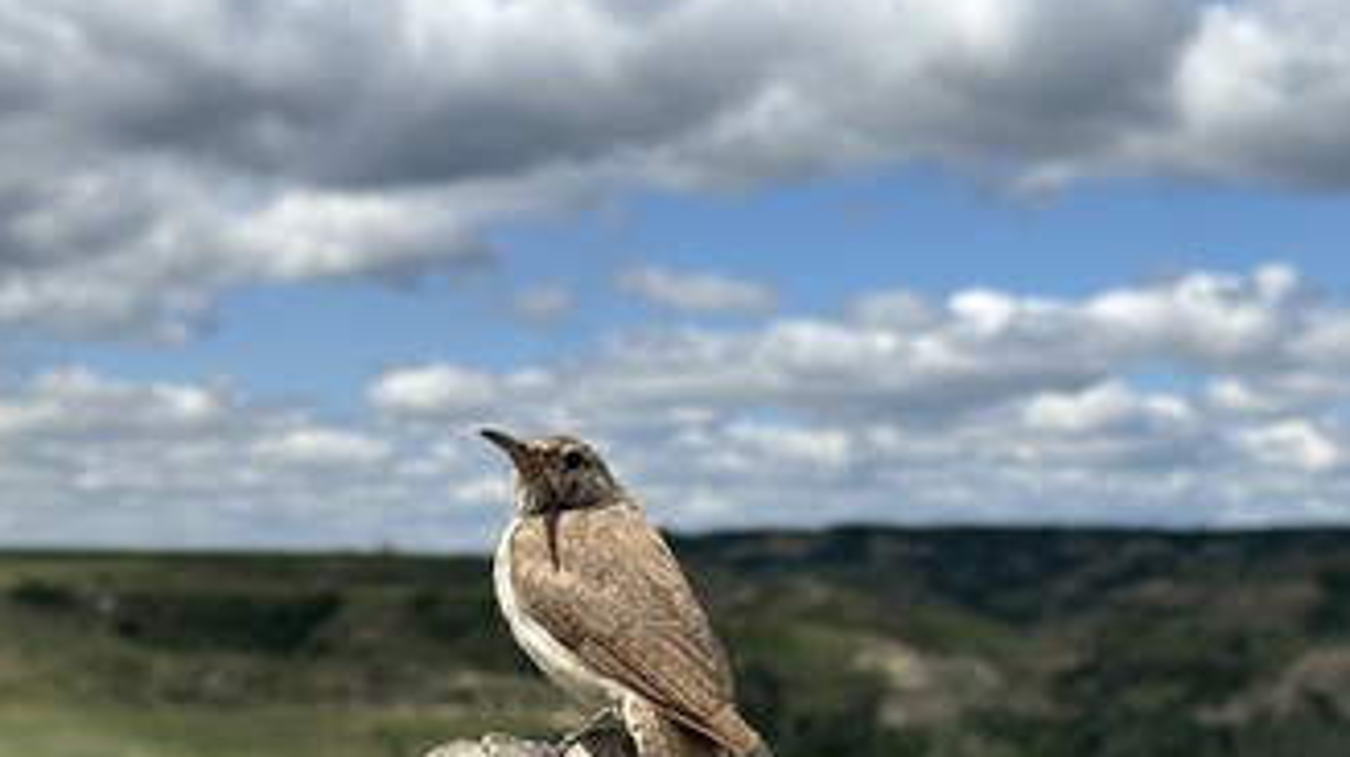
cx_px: 724
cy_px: 852
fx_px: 2969
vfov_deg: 14.2
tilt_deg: -5.2
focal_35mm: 83
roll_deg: -1.7
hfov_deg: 25.6
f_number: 1.78
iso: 100
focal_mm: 6.86
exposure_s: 1/8929
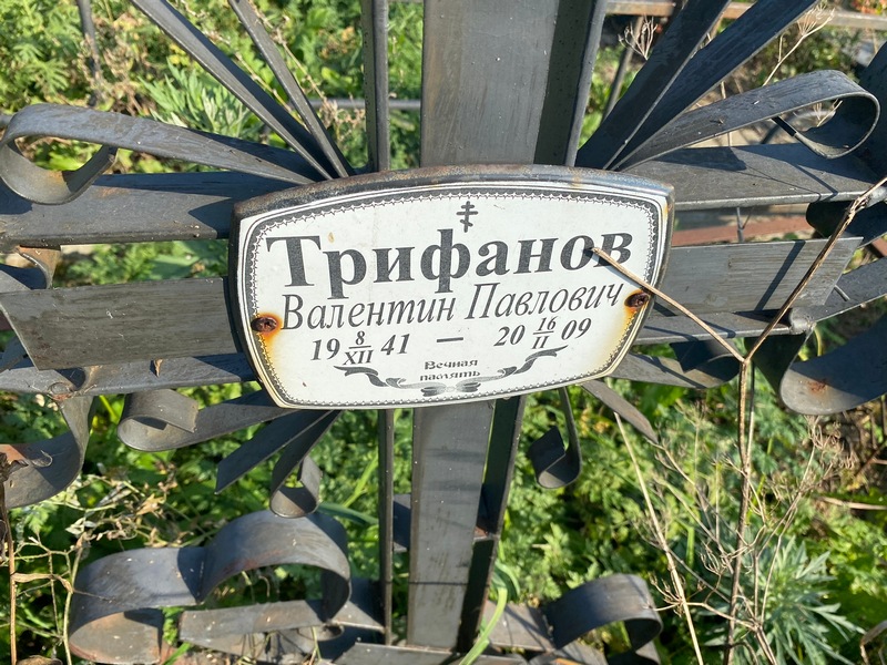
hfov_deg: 67.3
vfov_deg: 53.1
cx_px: 444
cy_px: 332
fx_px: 666
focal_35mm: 26
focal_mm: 4.25
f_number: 1.8
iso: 32
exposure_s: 1/2066
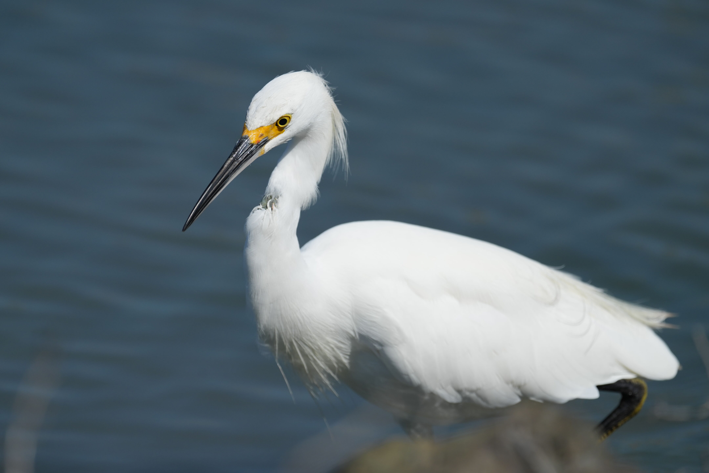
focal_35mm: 560
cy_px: 236
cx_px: 354
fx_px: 11028
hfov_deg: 3.7
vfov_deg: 2.5
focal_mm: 560
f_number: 6.3
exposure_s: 1/2500
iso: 400
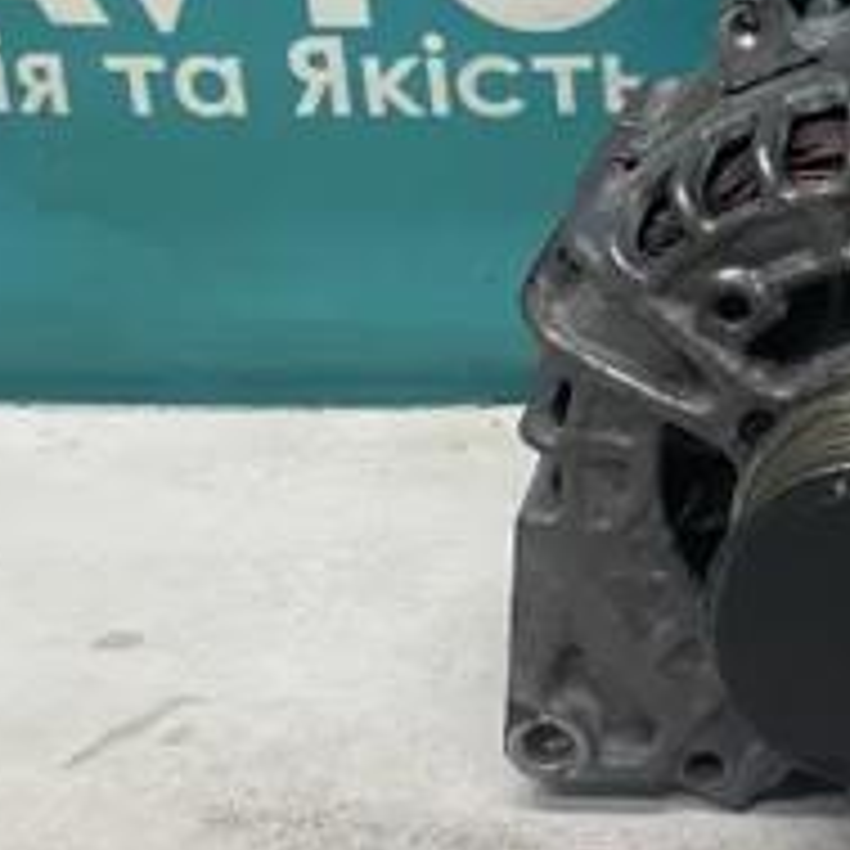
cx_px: 935
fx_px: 2167
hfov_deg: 21.1
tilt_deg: -20.4
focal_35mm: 78
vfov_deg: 21.6
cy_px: 67
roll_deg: +0.5
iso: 80
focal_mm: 4.25
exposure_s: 1/50
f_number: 1.8
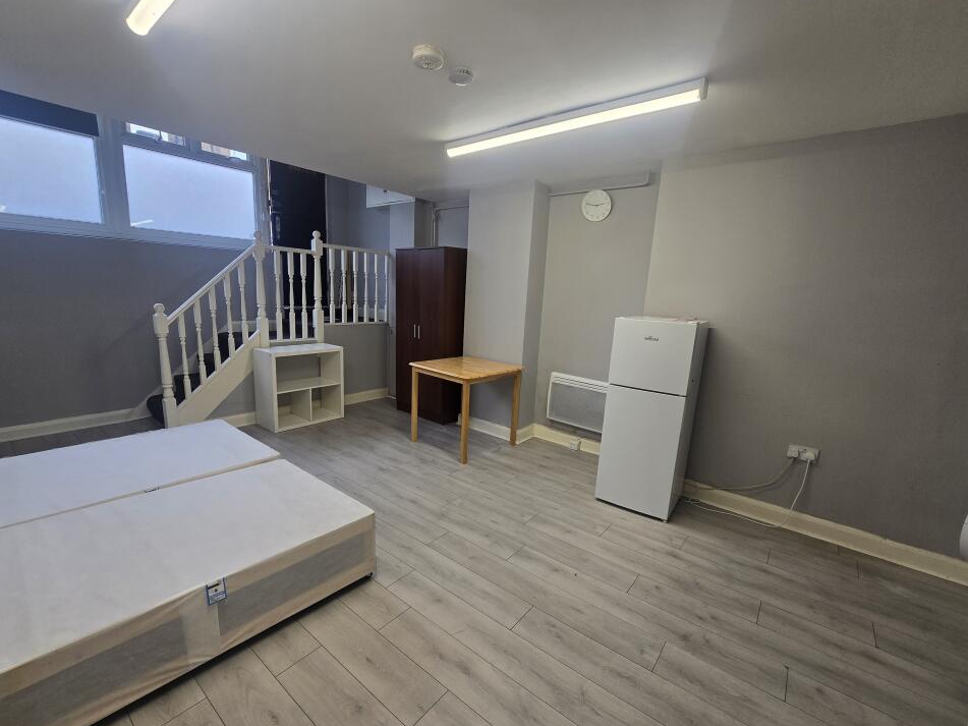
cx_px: 456
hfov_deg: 102.0
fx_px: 391
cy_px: 377
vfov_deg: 85.6
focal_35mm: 14
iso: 64
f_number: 2.2
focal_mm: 2.2
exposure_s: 1/100
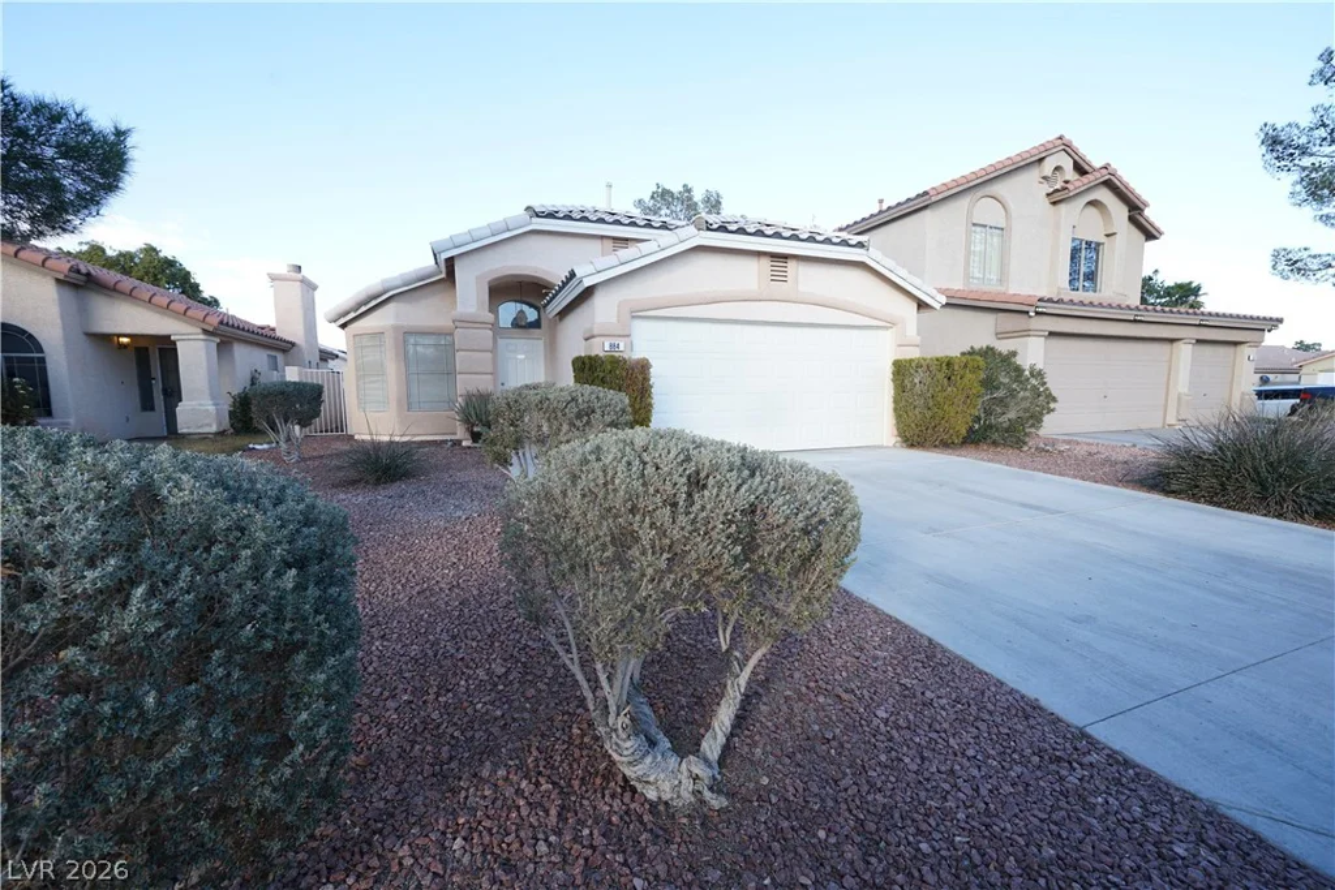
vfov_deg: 81.2
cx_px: 668
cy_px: 445
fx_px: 519
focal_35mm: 14
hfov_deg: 104.2
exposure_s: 1/125
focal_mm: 14
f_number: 8
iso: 400
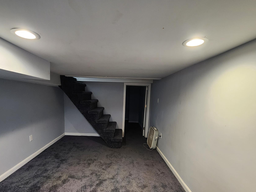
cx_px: 119
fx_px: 118
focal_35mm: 16
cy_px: 114
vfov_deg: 77.3
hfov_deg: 94.4
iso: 320
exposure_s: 1/40
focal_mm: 2.2
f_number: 2.2
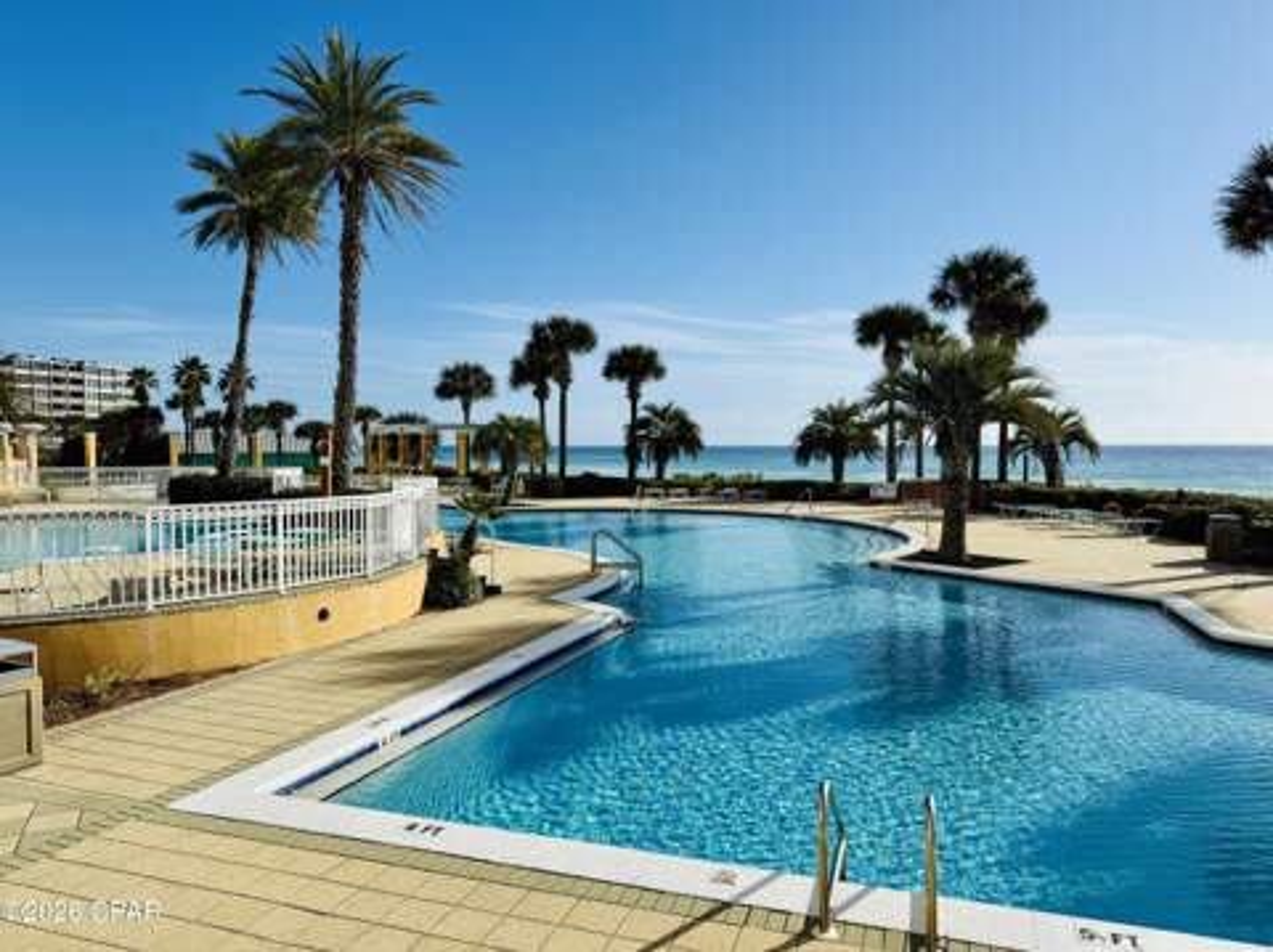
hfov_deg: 71.7
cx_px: 636
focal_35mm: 24
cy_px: 476
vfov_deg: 56.7
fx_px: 882
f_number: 1.78
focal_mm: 6.76
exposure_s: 1/10309
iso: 80
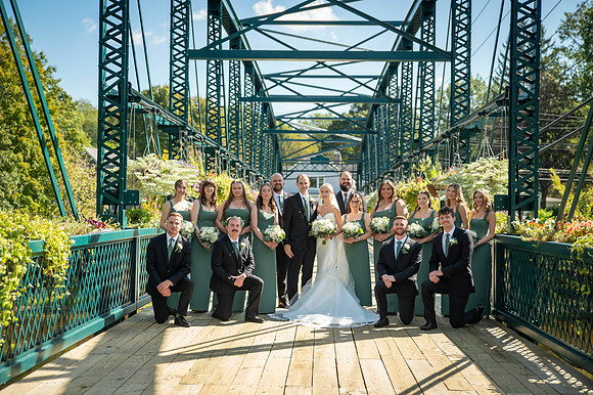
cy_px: 198
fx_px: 801
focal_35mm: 49
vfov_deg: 27.7
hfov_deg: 40.6
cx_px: 296
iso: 1000
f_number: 2.8
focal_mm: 48
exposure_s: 1/8000
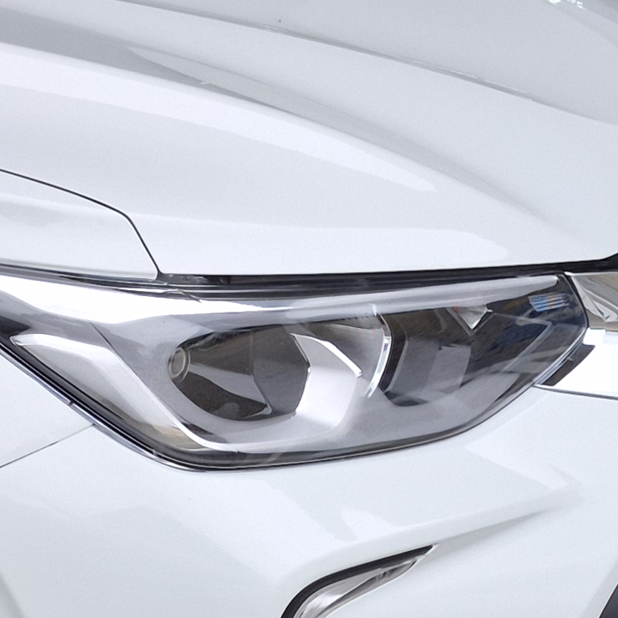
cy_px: 118
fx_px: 2282
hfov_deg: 12.7
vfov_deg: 15.3
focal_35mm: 113
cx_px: -762
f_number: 1.8
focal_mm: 5.4
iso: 32
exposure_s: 1/180
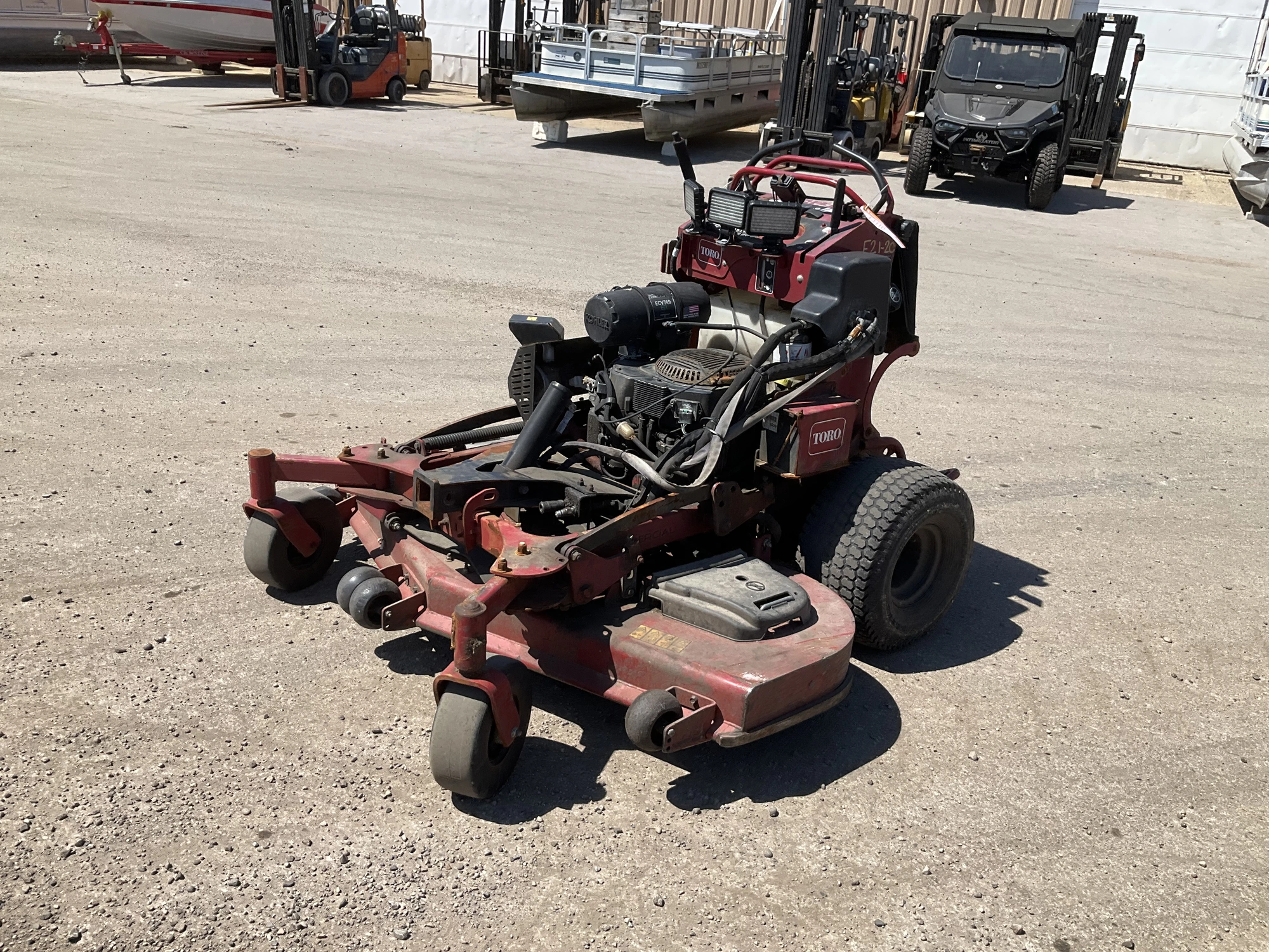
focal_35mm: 29
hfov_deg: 61.7
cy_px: 476
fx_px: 1063
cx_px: 634
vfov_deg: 48.2
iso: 25
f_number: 1.8
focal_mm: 3
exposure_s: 1/1786
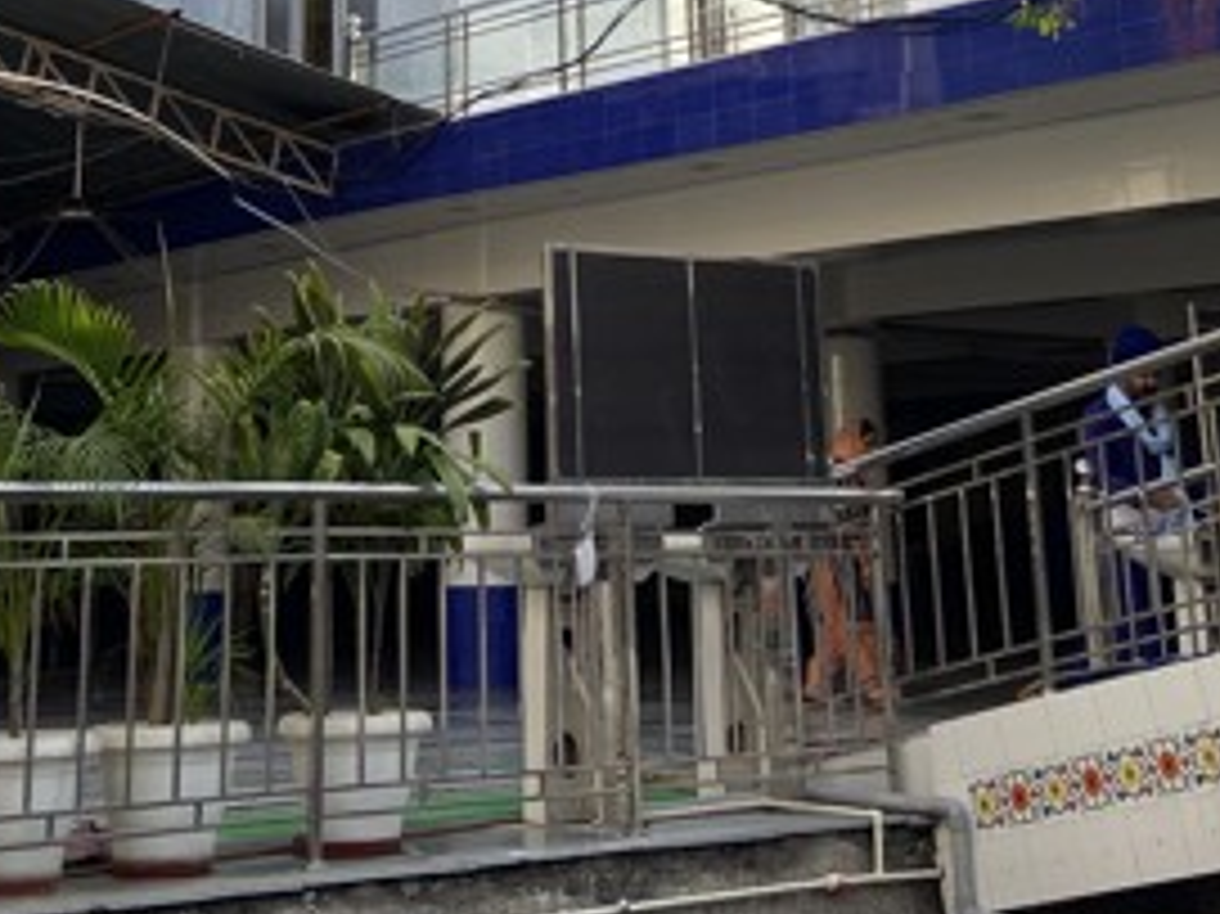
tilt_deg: +16.8
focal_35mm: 68
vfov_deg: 20.1
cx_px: 592
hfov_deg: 28.6
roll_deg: +1.2
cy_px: -207
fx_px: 2396
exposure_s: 1/1034
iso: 32
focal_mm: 4.25
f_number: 1.8
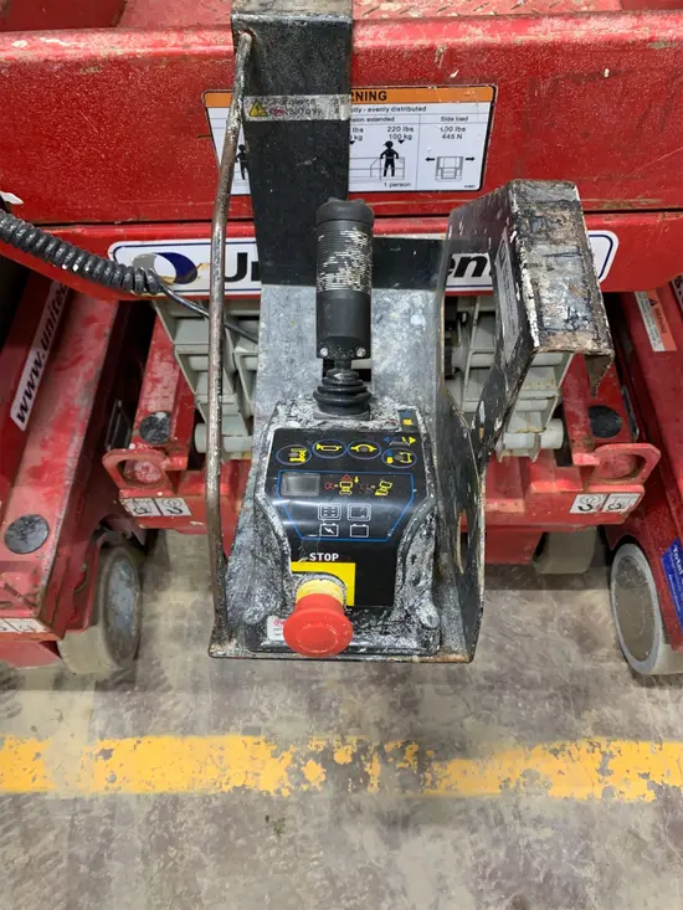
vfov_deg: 67.3
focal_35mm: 26
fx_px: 684
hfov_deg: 53.1
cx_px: 342
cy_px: 455
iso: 200
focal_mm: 4.25
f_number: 1.8
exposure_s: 1/60
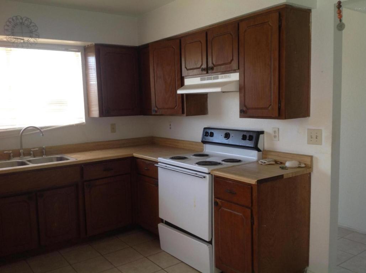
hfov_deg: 52.7
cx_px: 183
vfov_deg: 40.6
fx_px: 369
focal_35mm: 35
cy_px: 136
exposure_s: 1/30
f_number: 2.4
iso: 50
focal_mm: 4.28
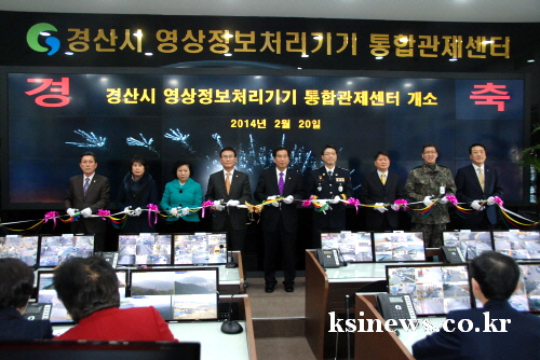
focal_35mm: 33
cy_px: 180
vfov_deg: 40.0
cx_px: 270
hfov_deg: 57.2
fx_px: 495
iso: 800
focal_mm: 22
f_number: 5
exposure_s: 1/60
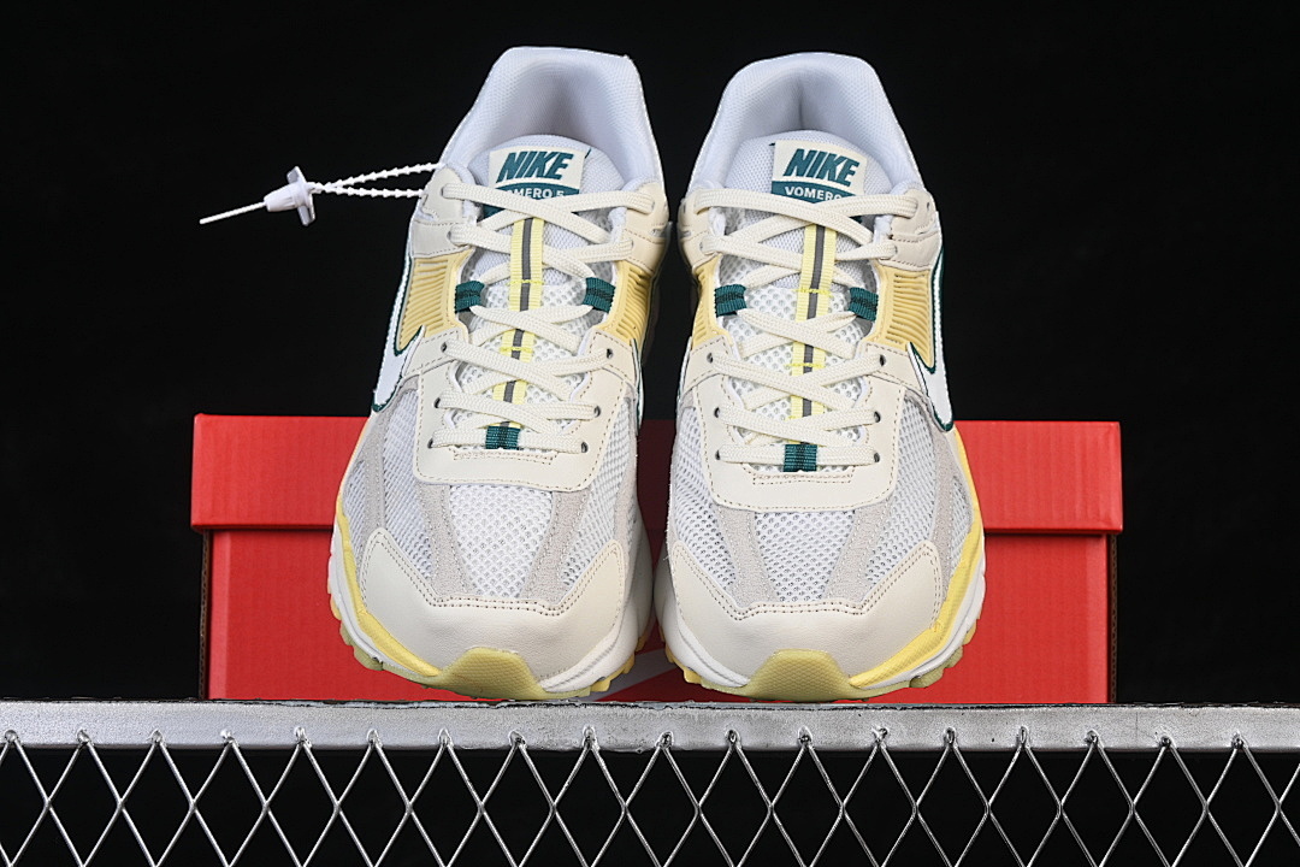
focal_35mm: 75
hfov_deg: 27.0
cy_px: 434
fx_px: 2708
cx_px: 650
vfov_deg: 18.2
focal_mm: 50
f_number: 8
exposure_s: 1/80
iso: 160
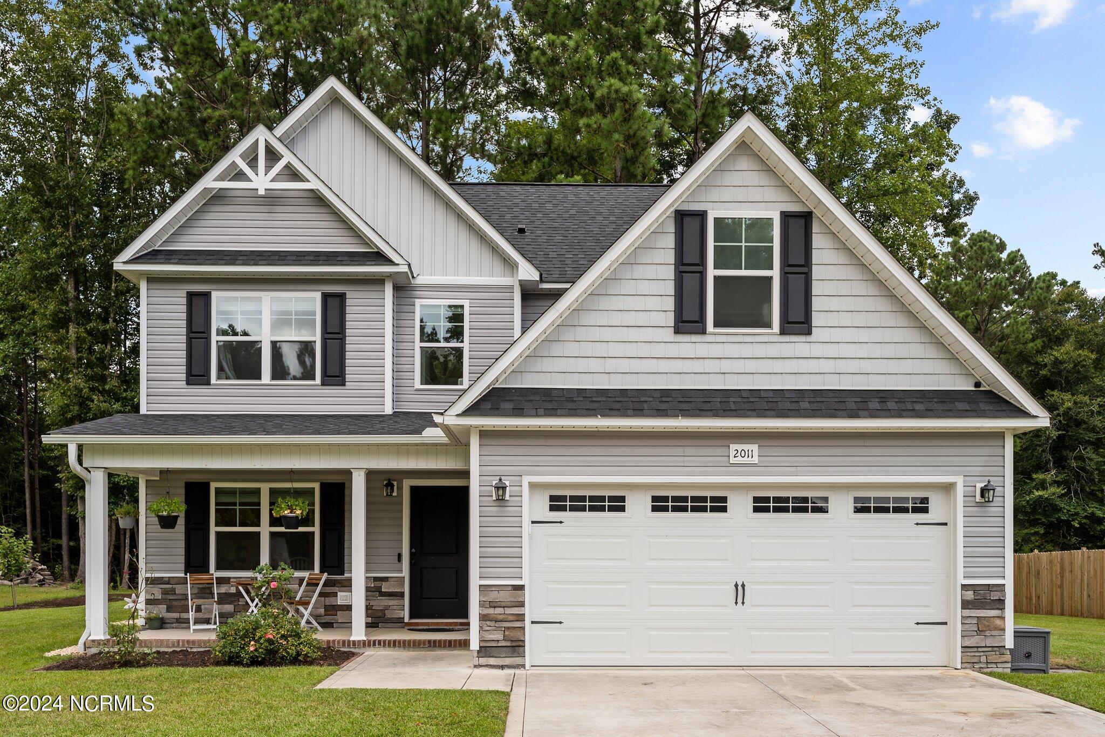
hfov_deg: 61.9
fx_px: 921
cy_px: 368
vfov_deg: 43.6
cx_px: 552
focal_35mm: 30
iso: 64
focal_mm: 30
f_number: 7.1
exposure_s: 1/125
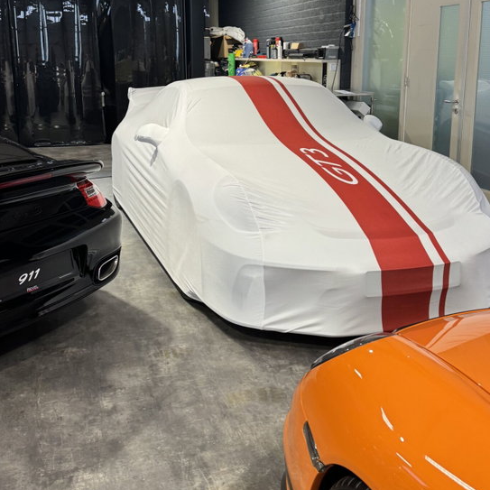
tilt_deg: -10.4
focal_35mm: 40
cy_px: 177
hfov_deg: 41.9
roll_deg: +1.0
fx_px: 641
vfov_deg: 41.5
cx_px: 245
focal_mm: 6.86
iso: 125
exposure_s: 1/100
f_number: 1.78
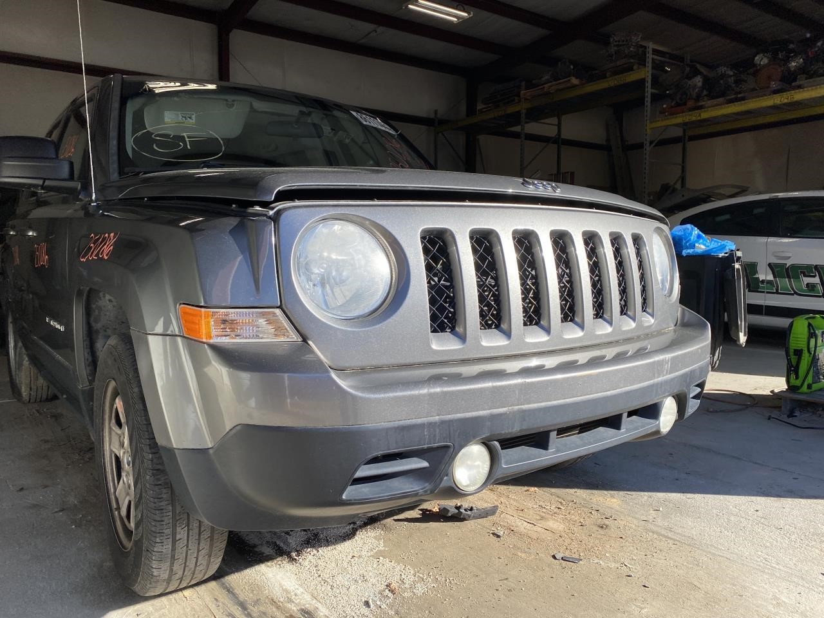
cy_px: 309
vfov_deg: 53.1
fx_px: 619
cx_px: 412
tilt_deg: -7.6
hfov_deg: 67.3
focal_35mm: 26
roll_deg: -3.2
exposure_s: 1/1072
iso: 32
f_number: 1.8
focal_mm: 4.25
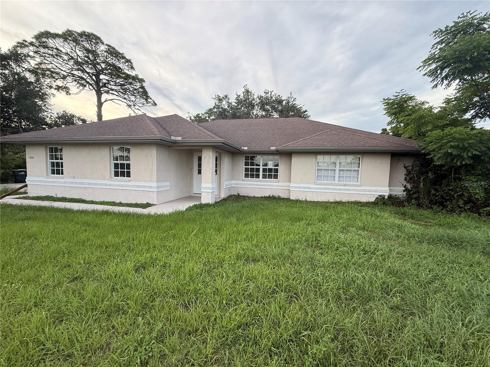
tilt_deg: -2.5
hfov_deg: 102.1
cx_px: 245
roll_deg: -2.0
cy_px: 184
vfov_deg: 85.7
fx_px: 198
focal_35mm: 14
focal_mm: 2.22
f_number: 2.2
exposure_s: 1/117
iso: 64
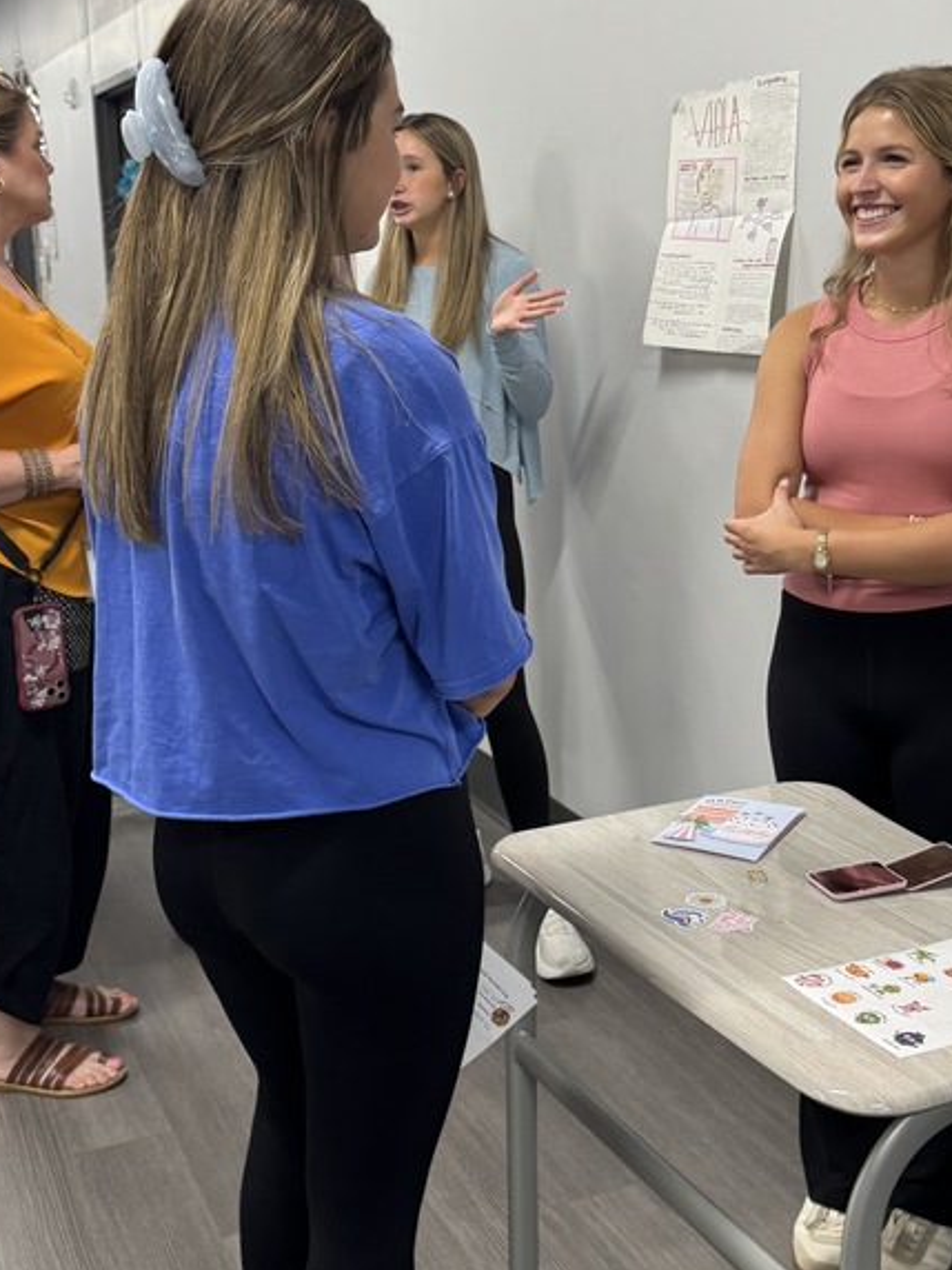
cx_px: 431
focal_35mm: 43
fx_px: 1577
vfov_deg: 43.7
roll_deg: +3.7
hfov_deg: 33.6
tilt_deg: -11.8
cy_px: 533
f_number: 1.78
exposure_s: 1/60
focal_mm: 6.76
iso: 200
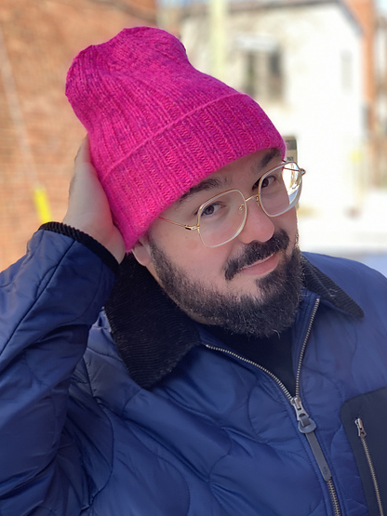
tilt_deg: -0.7
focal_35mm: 60
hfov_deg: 24.4
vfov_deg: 32.2
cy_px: 287
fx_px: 895
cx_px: 177
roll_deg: +6.7
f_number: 2.4
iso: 16
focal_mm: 6
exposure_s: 1/122
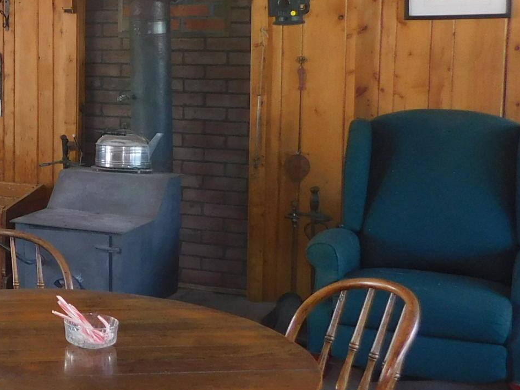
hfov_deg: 22.8
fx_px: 1097
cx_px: -210
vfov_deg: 20.1
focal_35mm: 73
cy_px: 136
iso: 125
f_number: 3
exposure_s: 1/30
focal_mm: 4
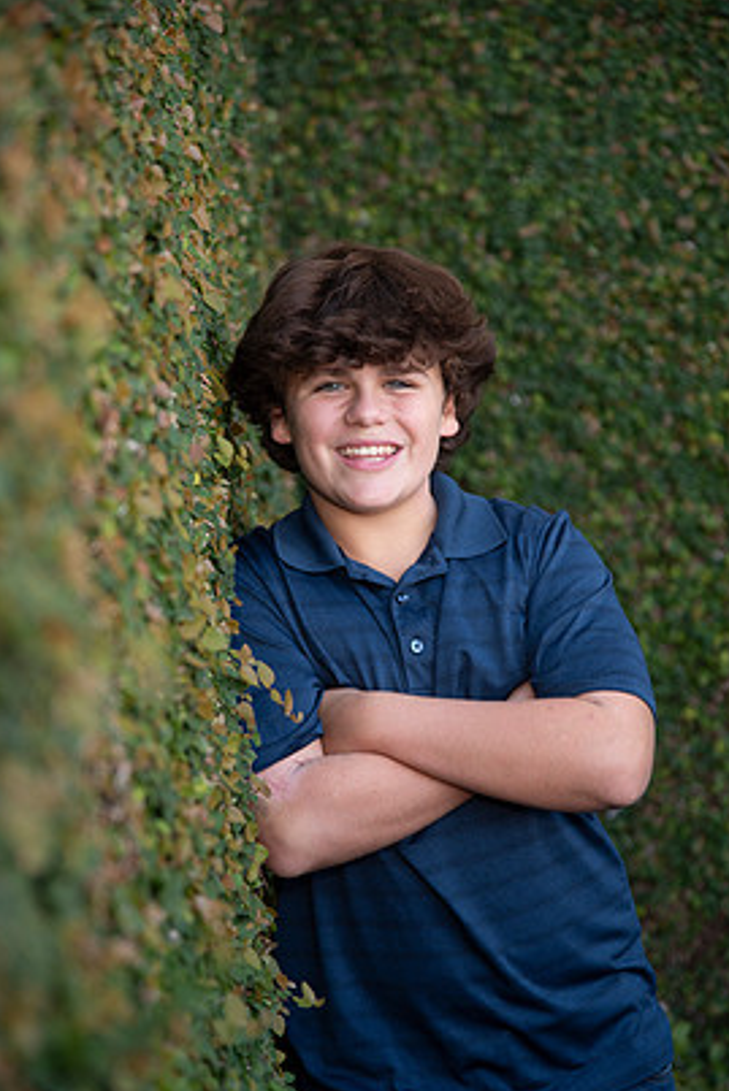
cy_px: 582
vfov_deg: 15.3
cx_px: 393
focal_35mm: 134
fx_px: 4066
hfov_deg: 10.2
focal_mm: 120
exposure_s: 1/250
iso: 640
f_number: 4
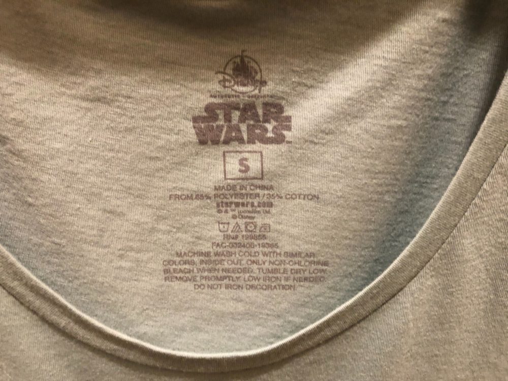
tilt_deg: -14.8
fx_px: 411
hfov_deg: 63.4
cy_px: 190
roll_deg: -0.1
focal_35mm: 28
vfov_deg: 49.7
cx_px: 254
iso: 100
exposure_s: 1/13
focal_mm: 3.99
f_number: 1.8
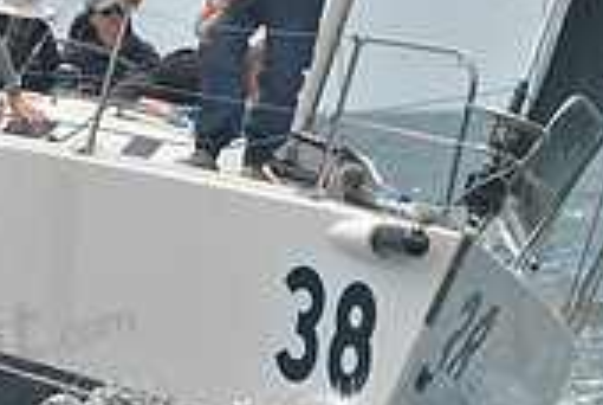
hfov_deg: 2.2
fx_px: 15420
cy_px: 137
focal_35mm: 919
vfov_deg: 1.5
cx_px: 323
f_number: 8
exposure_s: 1/1000
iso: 280
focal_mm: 270
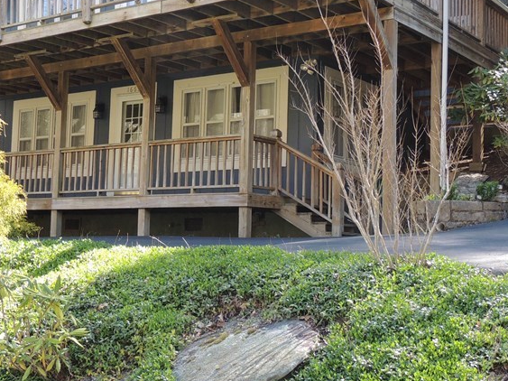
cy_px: 189
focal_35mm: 60
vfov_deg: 24.4
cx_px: 216
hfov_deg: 32.1
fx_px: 880
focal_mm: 5.8
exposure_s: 1/100
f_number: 3.2
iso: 100
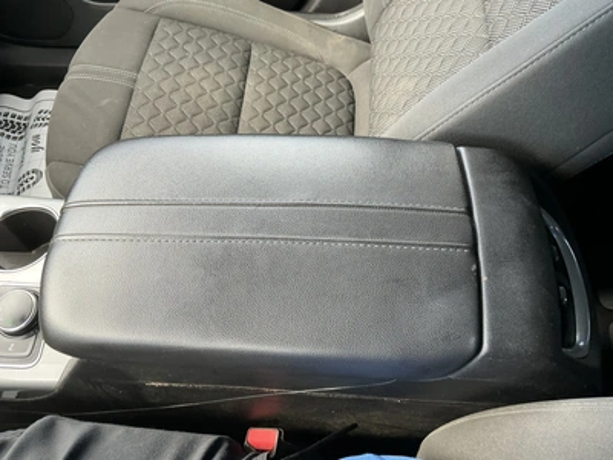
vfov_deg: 49.7
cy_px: 230
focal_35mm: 28
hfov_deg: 63.4
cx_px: 306
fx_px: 496
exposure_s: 1/112
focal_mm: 3
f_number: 1.8
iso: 64
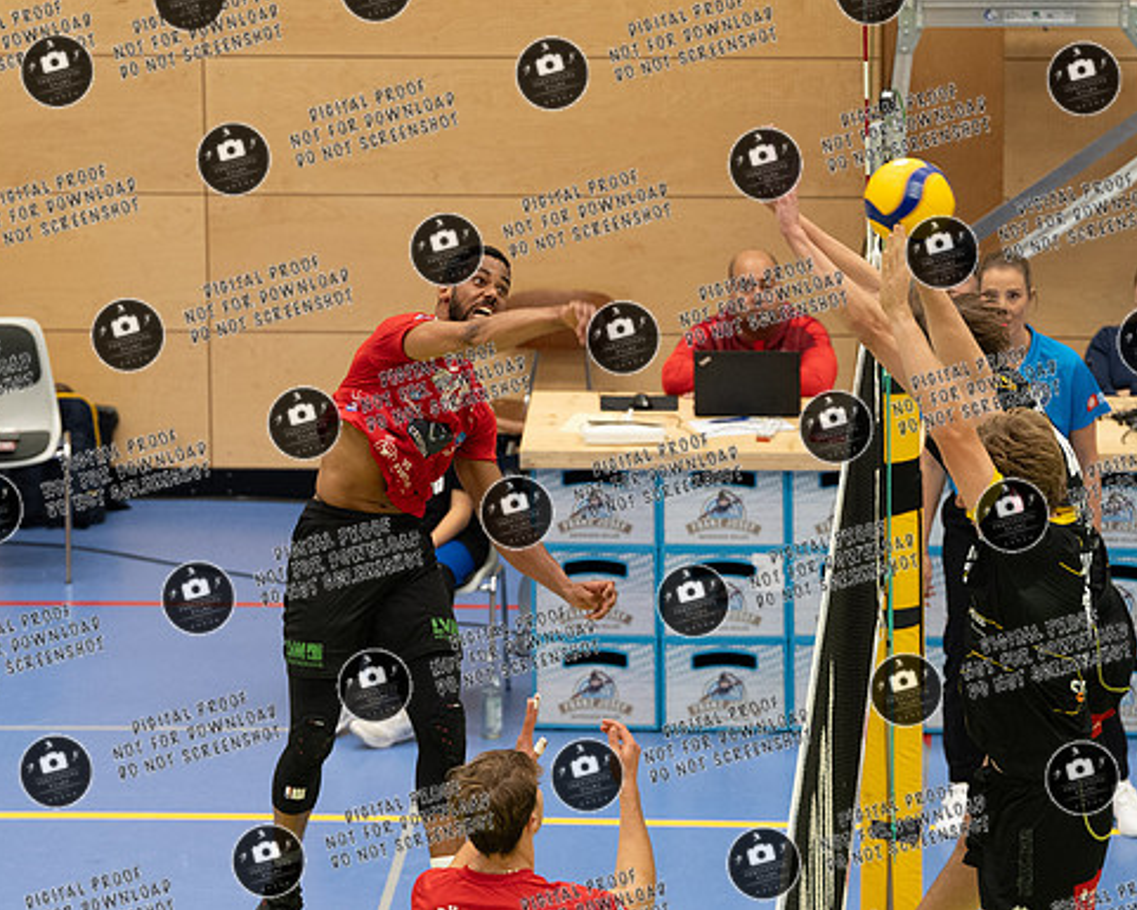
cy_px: 337
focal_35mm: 257
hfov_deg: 7.5
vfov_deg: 6.0
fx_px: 8650
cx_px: 409
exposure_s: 1/1250
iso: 3200
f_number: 3.5
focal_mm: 155
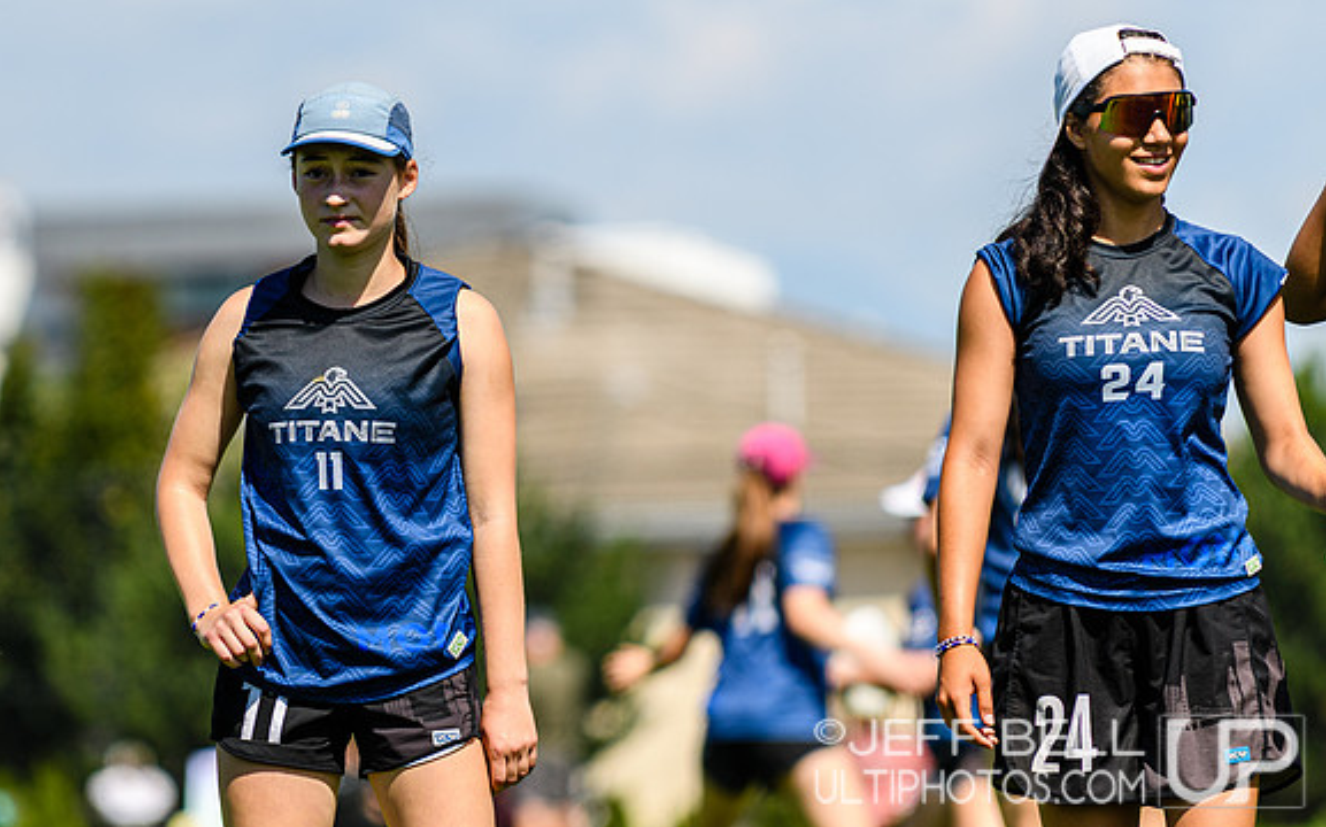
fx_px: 14665
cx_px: 449
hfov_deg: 5.2
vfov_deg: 3.2
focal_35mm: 406
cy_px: 387
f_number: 3.2
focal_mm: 200
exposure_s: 1/1250
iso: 100
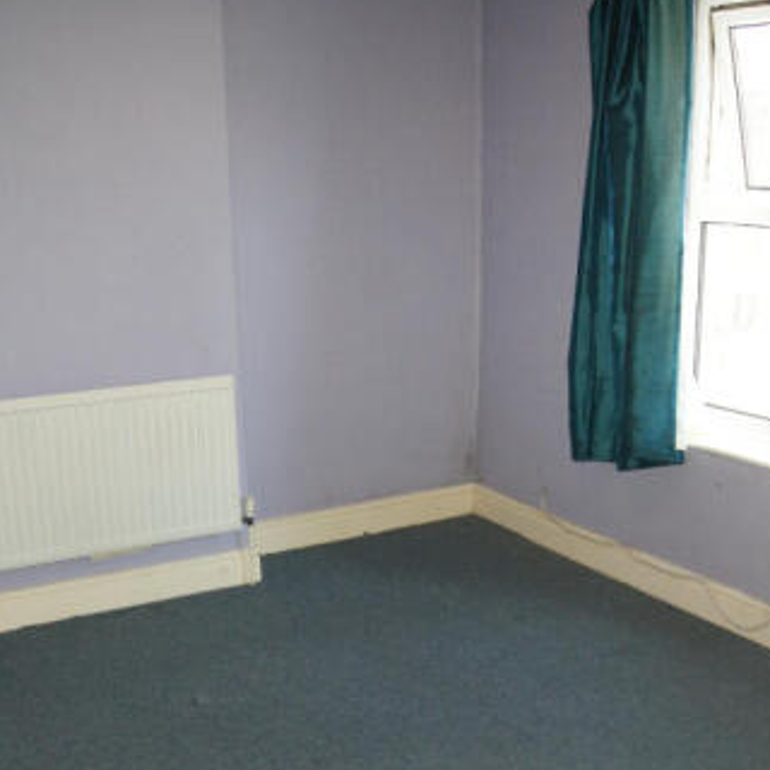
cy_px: 473
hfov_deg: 36.0
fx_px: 1183
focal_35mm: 47
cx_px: 440
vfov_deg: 35.9
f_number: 5.6
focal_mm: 18
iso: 400
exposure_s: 1/60
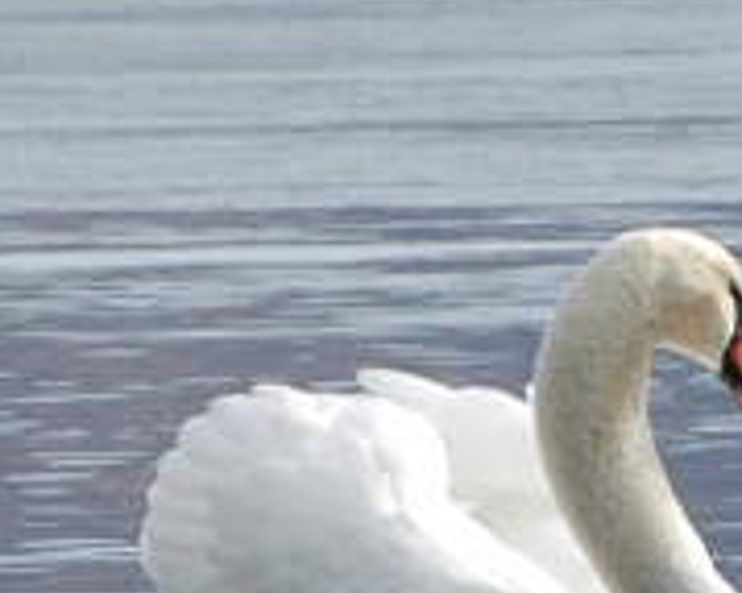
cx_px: 829
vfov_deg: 3.0
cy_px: 365
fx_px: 11216
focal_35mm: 511
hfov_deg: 3.8
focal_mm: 130
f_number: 10
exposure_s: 1/400
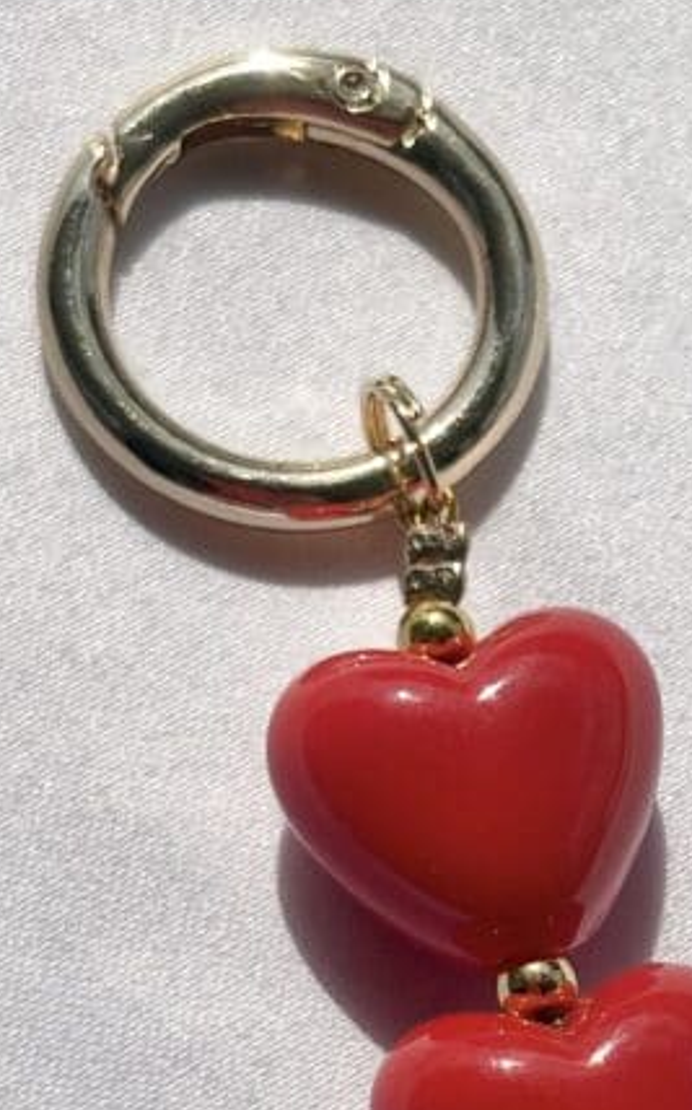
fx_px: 3988
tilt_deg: -62.0
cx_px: 581
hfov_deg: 9.9
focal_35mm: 132
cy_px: 998
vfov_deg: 15.6
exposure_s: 1/14493
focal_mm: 5.96
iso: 25
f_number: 1.6
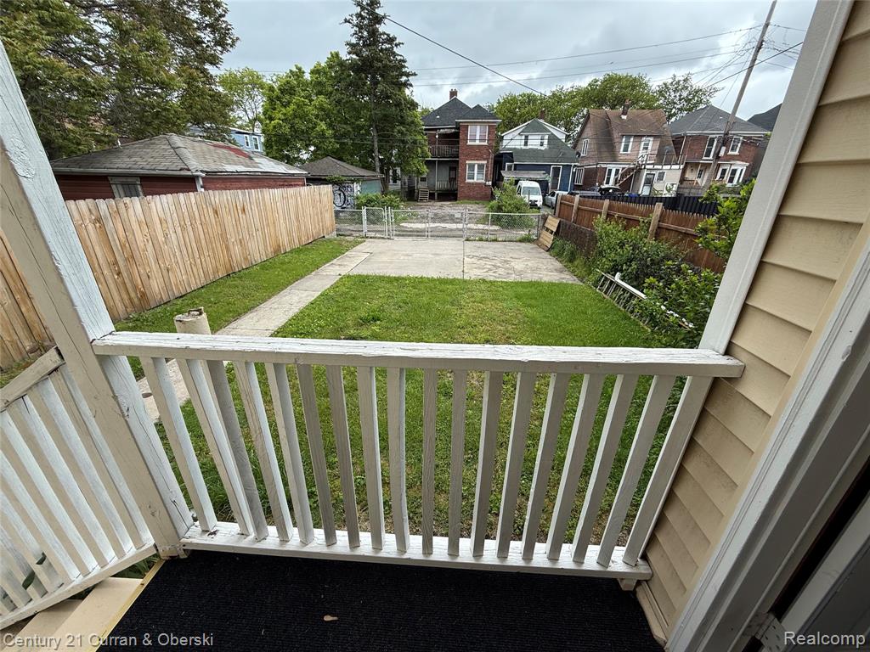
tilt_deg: -23.4
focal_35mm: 14
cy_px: 326
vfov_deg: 85.7
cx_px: 435
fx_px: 352
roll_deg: -0.9
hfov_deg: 102.1
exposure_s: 1/540
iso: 50
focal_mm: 2.22
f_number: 2.2
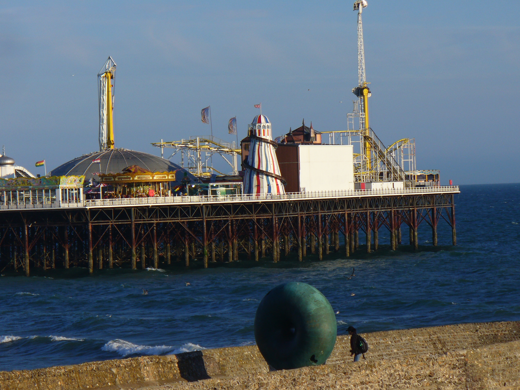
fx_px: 2659
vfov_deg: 8.4
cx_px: 260
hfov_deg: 11.2
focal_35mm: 177
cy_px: 195
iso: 80
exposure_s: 1/640
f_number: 4.2
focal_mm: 29.2
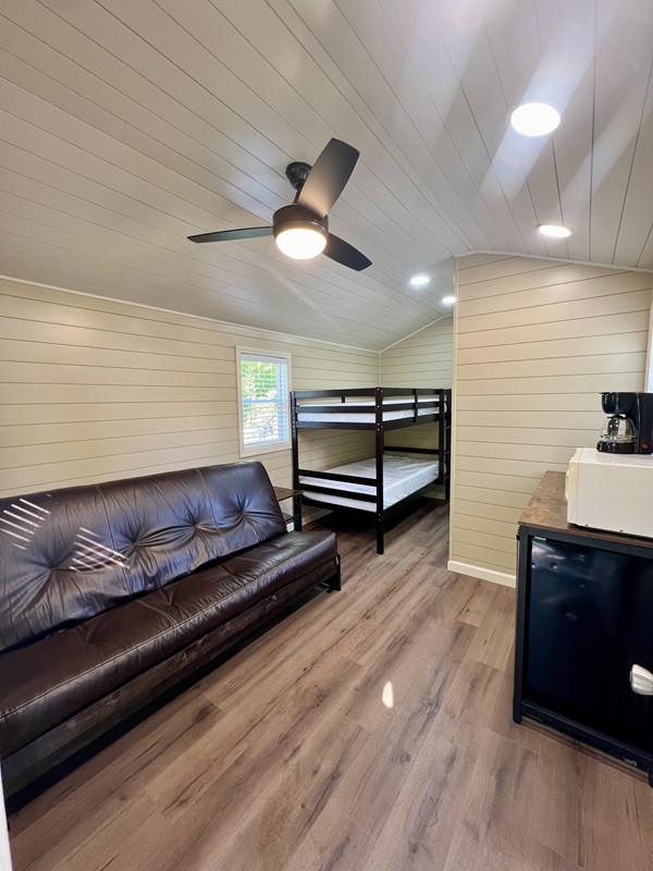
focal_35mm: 13
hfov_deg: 89.9
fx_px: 327
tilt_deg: -4.5
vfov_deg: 106.2
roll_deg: +0.3
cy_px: 436
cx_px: 326
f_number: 1.8
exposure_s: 1/120
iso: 250
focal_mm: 1.57
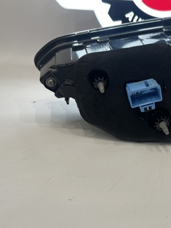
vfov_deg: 47.9
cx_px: 146
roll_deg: -2.6
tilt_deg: -21.1
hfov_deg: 35.1
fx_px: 257
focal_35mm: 39
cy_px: 116
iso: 64
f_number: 1.6
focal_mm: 5.1
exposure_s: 1/100
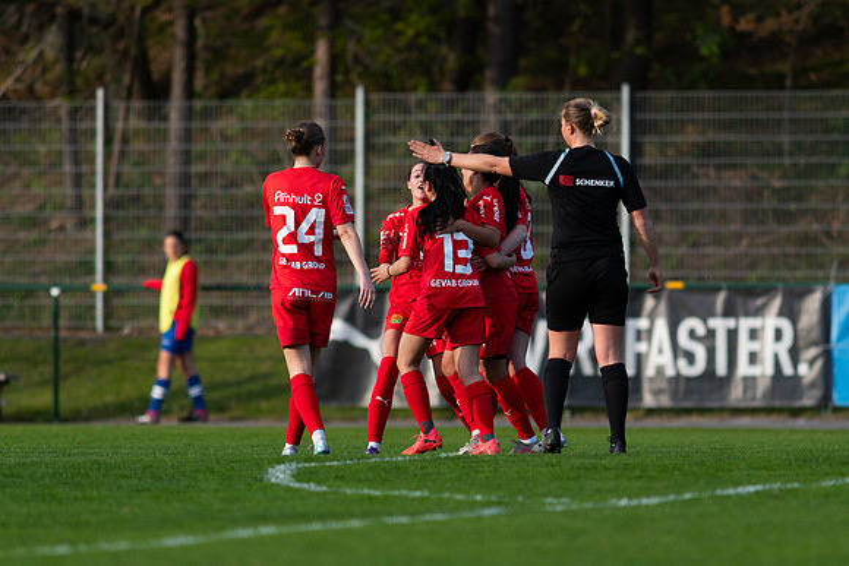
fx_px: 10614
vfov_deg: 3.1
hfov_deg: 4.6
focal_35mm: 450
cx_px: 424
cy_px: 283
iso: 200
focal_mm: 300
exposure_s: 1/1600
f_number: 3.2
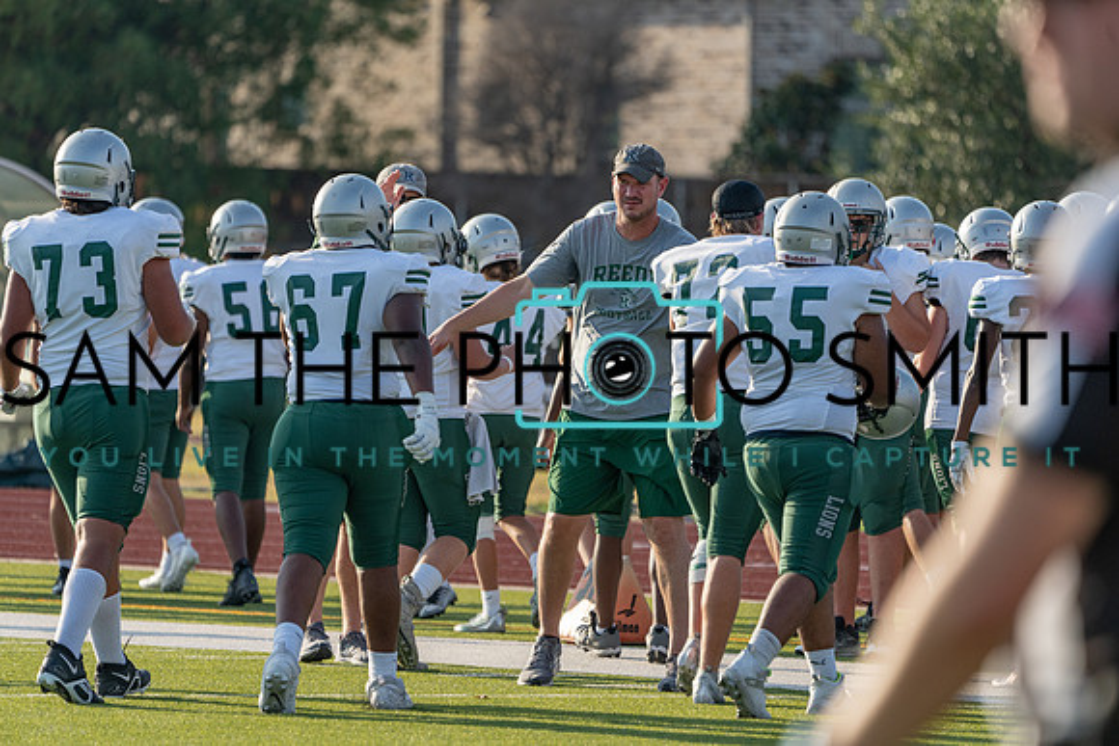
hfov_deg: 5.2
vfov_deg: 3.4
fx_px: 12436
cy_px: 373
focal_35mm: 400
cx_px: 560
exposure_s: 1/1250
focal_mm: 400
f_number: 5.6
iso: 500
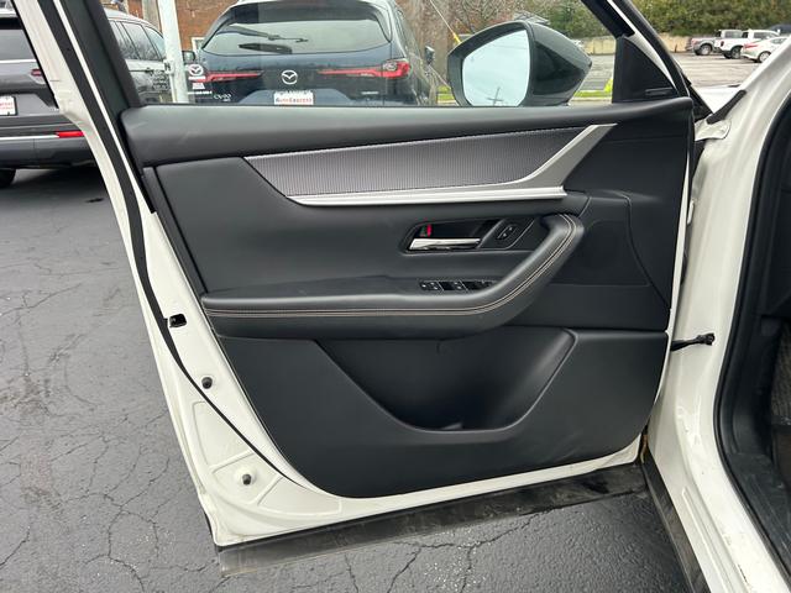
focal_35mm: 26
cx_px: 396
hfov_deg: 67.3
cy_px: 296
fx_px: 594
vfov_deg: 53.1
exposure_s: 1/164
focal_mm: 5.7
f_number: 1.5
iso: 64
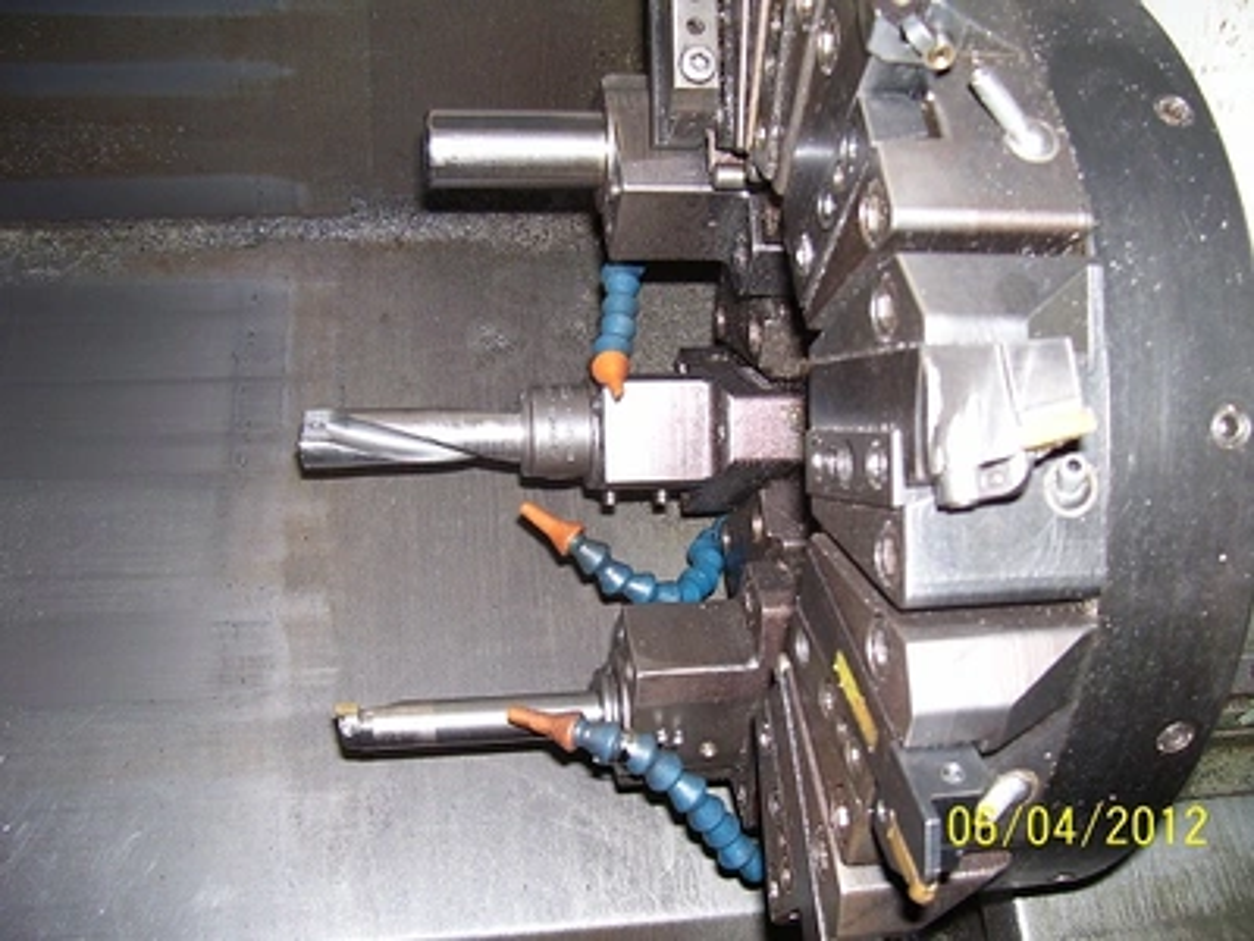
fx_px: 1232
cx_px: 627
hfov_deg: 54.0
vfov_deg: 41.8
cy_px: 470
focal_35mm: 34
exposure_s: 1/60
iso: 80
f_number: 2.7
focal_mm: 5.6
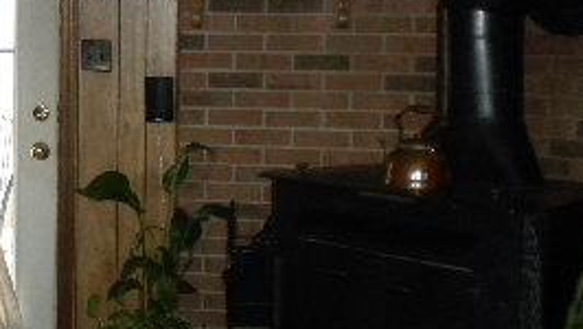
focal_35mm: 97
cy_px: 125
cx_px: 18
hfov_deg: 21.3
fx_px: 1500
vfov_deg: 12.5
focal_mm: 6.6
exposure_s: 1/30
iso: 400
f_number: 3.5
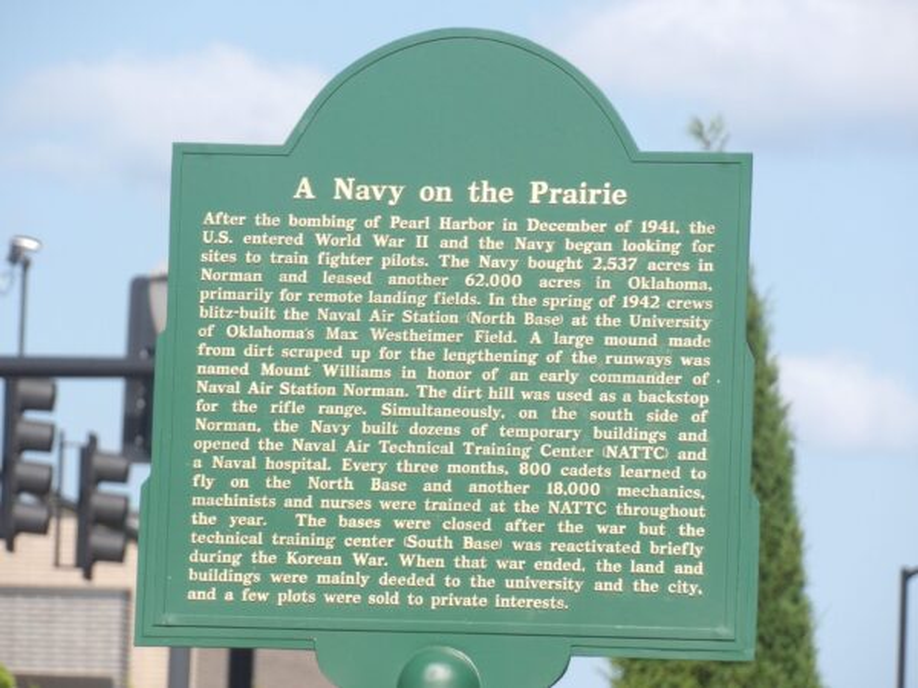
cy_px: 344
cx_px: 459
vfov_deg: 3.6
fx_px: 10846
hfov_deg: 4.8
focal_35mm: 409
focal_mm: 73.3
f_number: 4.2
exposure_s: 1/485
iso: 100
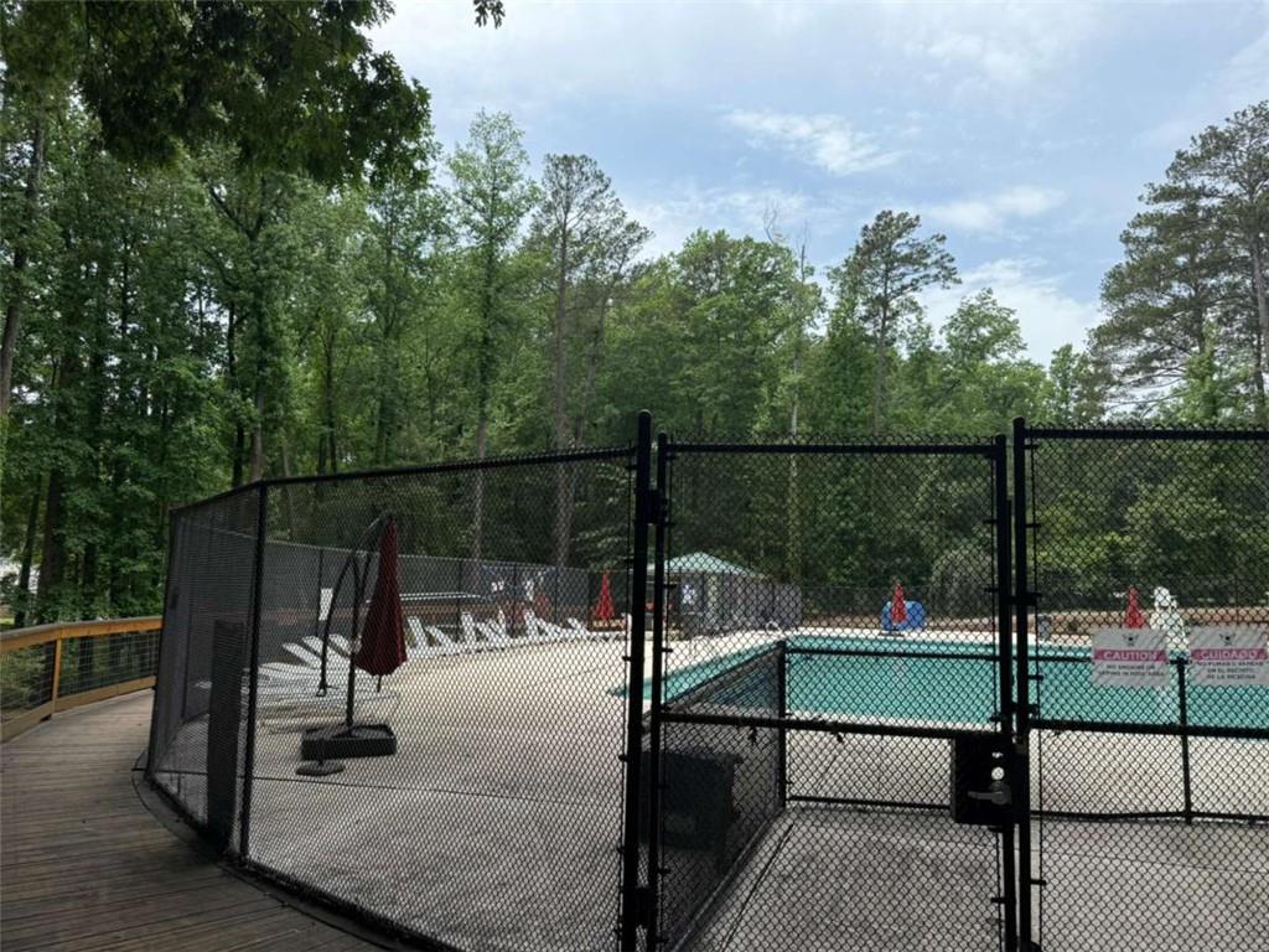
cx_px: 634
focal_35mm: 24
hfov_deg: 71.6
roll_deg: -1.5
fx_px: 880
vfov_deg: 56.8
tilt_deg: +7.5
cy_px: 476
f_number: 1.78
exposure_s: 1/3021
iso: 100
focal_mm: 6.76
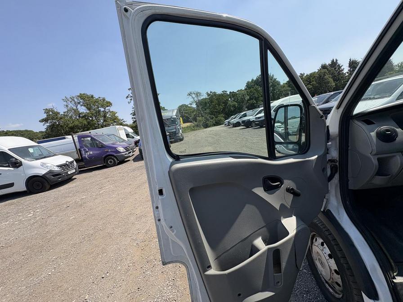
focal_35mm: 14
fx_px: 163
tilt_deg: -5.7
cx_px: 202
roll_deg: +11.1
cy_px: 151
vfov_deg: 85.7
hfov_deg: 102.1
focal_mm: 2.22
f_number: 2.2
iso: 40
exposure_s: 1/932
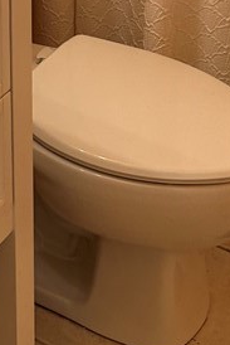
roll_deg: +0.9
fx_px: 967
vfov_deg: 18.1
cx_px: 24
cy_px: -166
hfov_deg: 13.5
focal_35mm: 101
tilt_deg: -16.2
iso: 100
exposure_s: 1/120
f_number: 1.5
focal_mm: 5.7
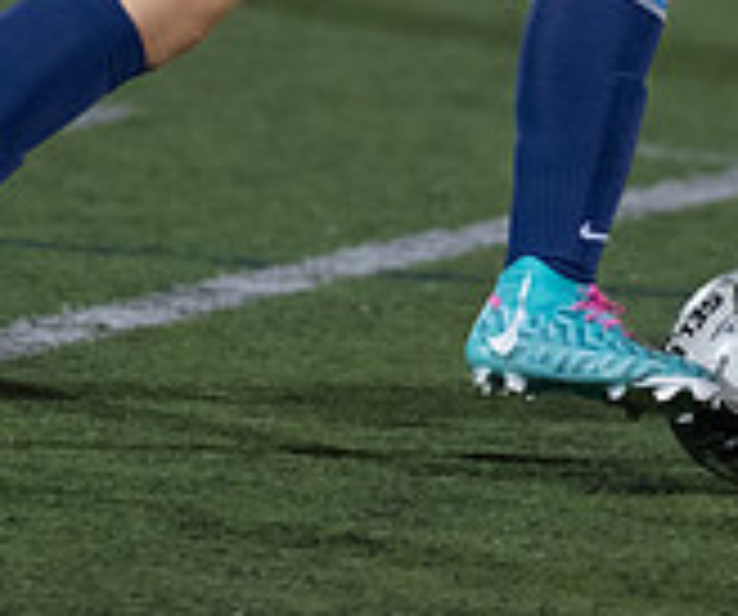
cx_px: 482
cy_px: -429
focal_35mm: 847
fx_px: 18824
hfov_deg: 2.2
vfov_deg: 1.9
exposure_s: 1/1000
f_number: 2.8
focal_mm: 176
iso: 5000
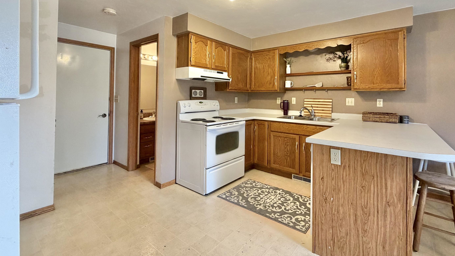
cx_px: 253
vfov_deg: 62.9
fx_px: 205
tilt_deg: +1.1
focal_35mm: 17
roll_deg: -1.0
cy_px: 94
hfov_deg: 95.5
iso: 200
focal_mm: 2.22
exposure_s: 1/60
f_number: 2.2
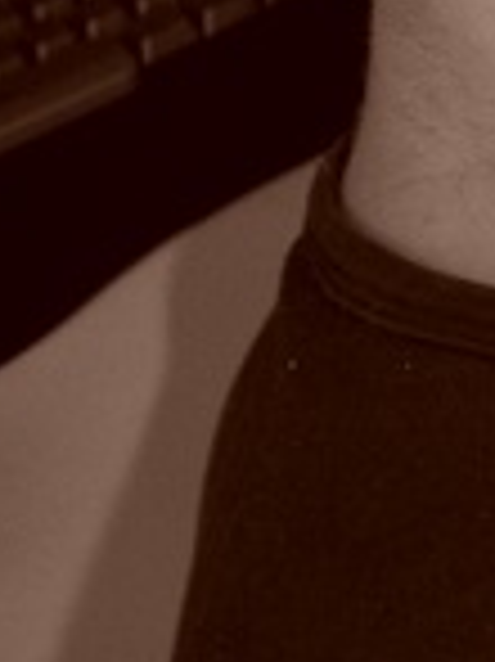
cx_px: 898
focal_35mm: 167
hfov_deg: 8.5
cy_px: -338
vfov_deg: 11.4
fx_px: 3189
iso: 80
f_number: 2.8
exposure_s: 1/60
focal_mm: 6.3
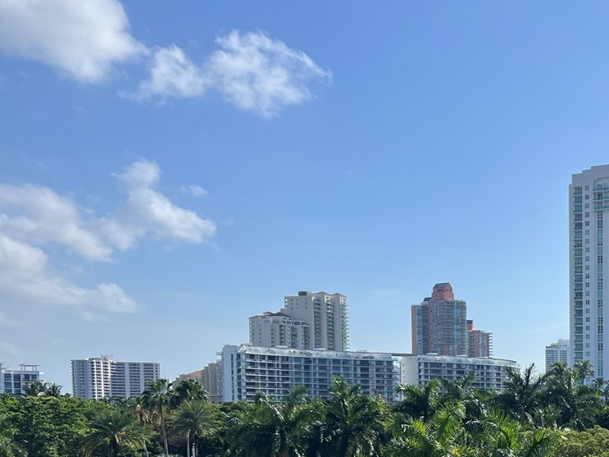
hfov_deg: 31.2
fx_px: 985
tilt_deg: -2.7
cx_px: 643
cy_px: 477
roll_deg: +0.5
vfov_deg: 24.7
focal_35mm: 56
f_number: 1.5
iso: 50
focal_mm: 5.7
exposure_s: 1/5076
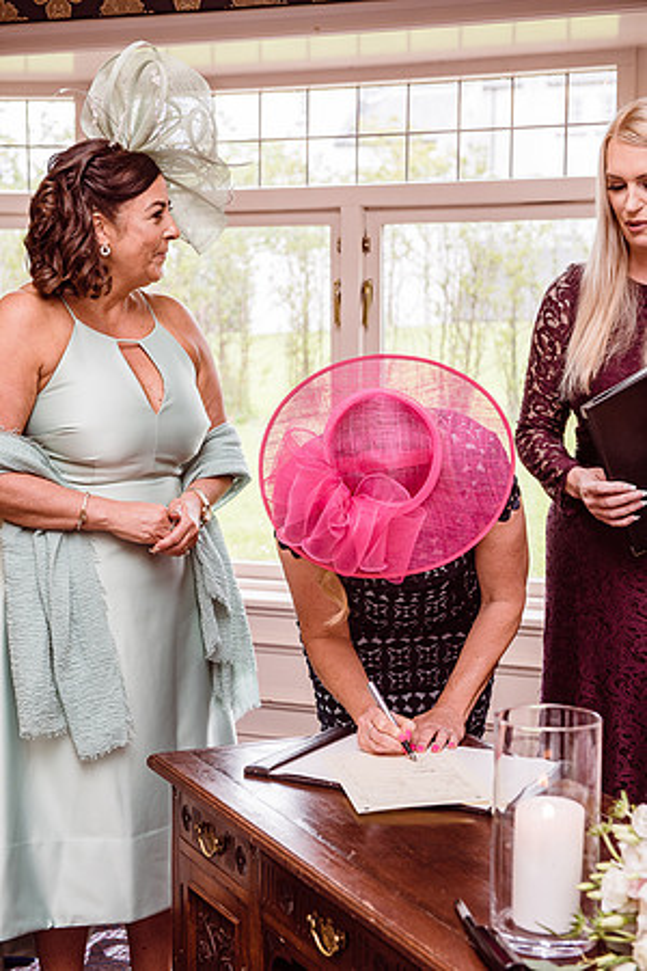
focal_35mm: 58
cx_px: 324
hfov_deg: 23.4
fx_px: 1563
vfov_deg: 34.5
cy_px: 486
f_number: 5.6
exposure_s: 1/100
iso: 400
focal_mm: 58
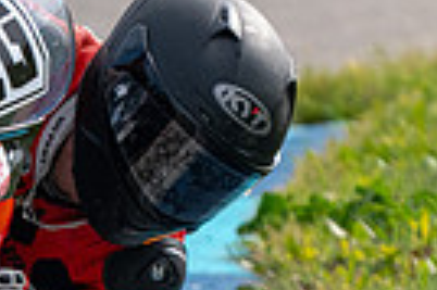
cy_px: 423
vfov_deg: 0.5
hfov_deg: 0.7
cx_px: -130
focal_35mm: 2865
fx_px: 34735
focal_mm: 600
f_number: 6.3
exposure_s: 1/1250
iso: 400
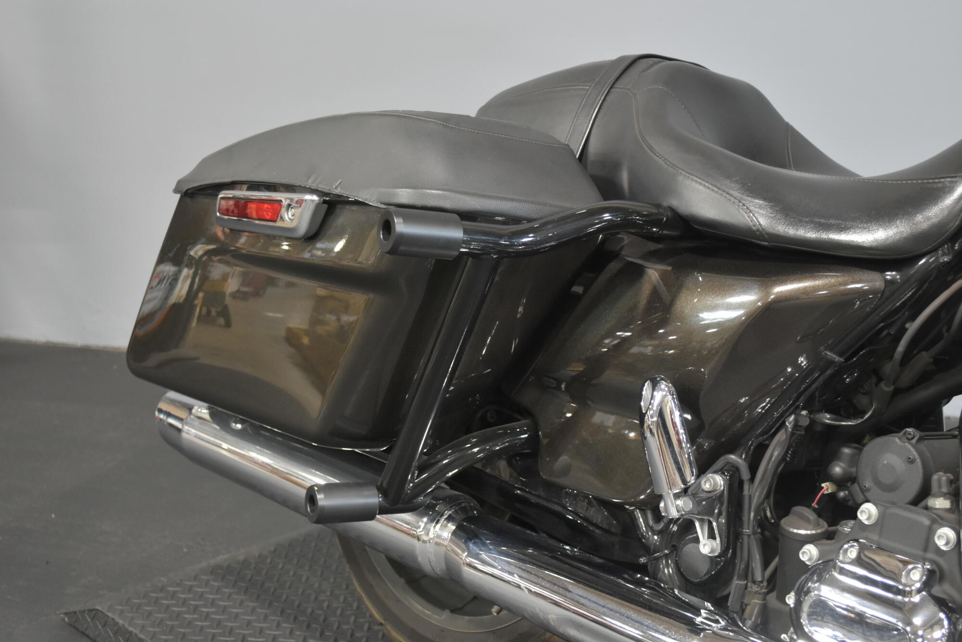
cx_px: 481
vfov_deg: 26.5
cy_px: 321
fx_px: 1363
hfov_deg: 38.9
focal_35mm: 51
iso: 1600
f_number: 5
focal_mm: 34
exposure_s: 1/13
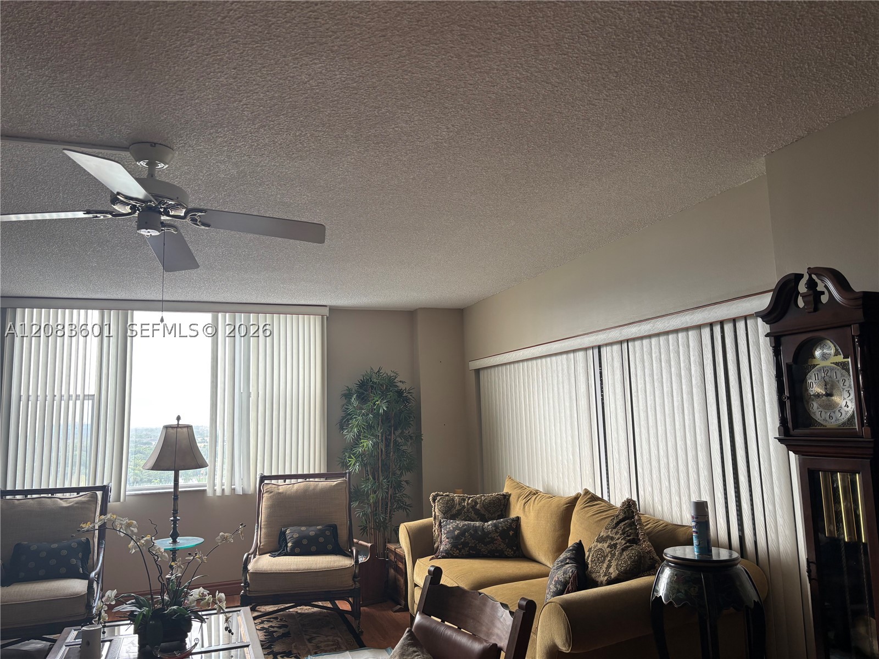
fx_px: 660
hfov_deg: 67.3
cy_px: 330
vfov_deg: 53.1
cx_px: 440
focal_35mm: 26
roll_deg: +0.6
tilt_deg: +7.5
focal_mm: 5.96
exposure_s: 1/60
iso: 100
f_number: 1.6
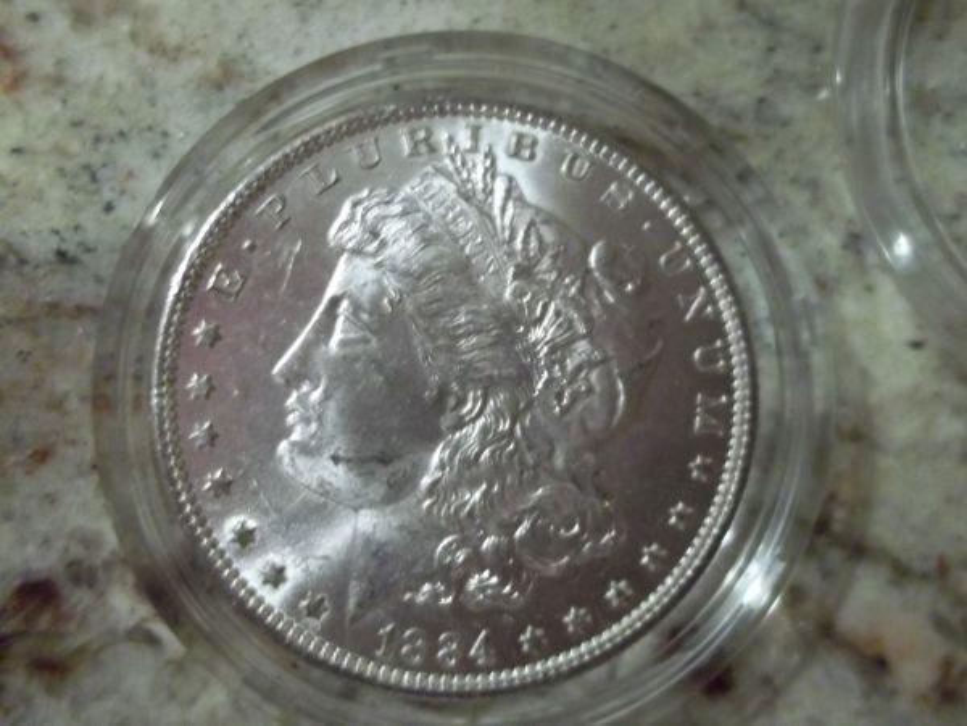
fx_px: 1006
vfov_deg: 39.7
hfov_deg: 51.4
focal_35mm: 36
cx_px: 484
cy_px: 363
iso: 320
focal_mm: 6.5
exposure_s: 1/8
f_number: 3.1
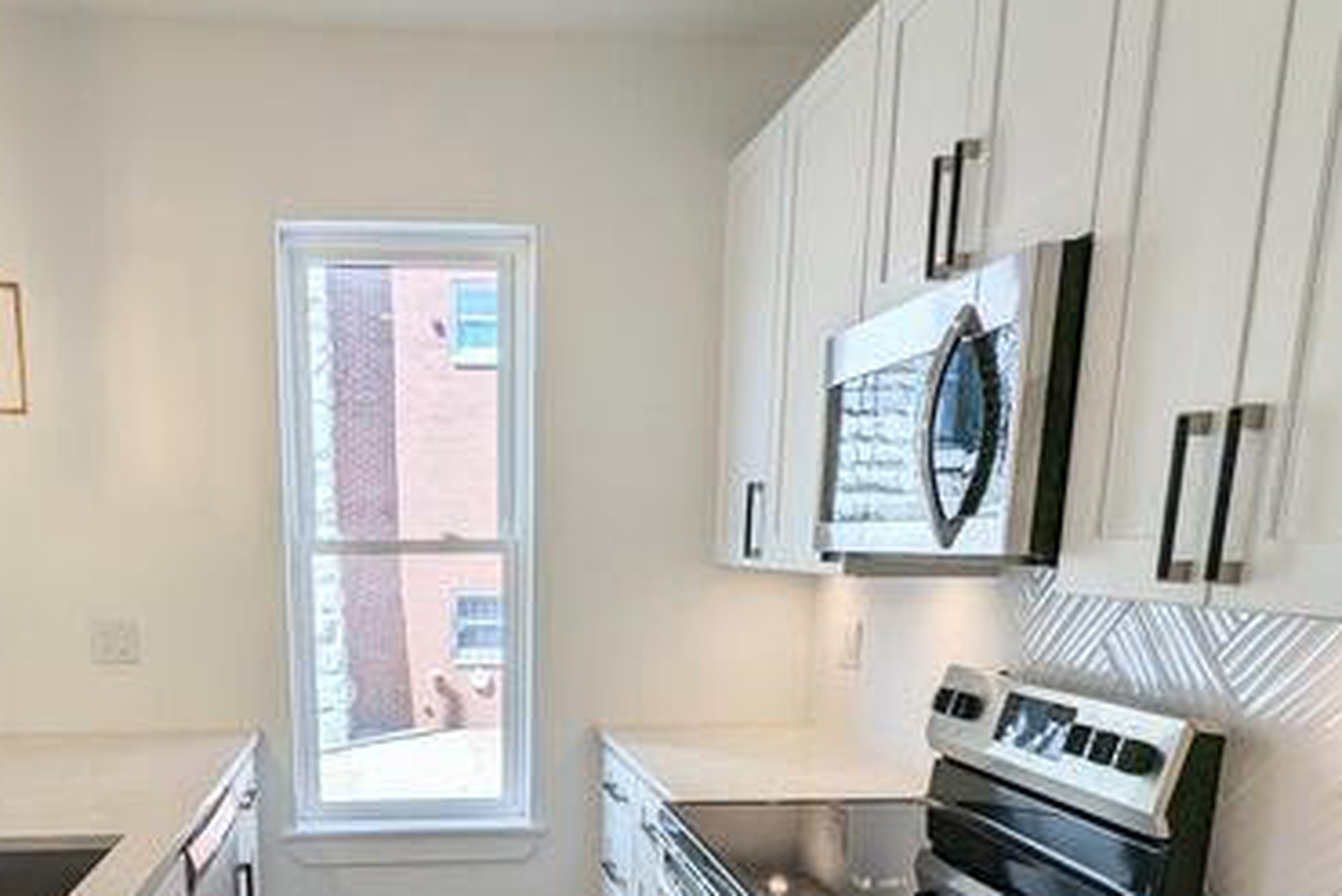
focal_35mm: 30
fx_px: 1119
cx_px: 488
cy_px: 813
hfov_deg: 60.9
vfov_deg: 40.3
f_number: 2.2
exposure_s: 1/438
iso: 51
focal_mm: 2.35
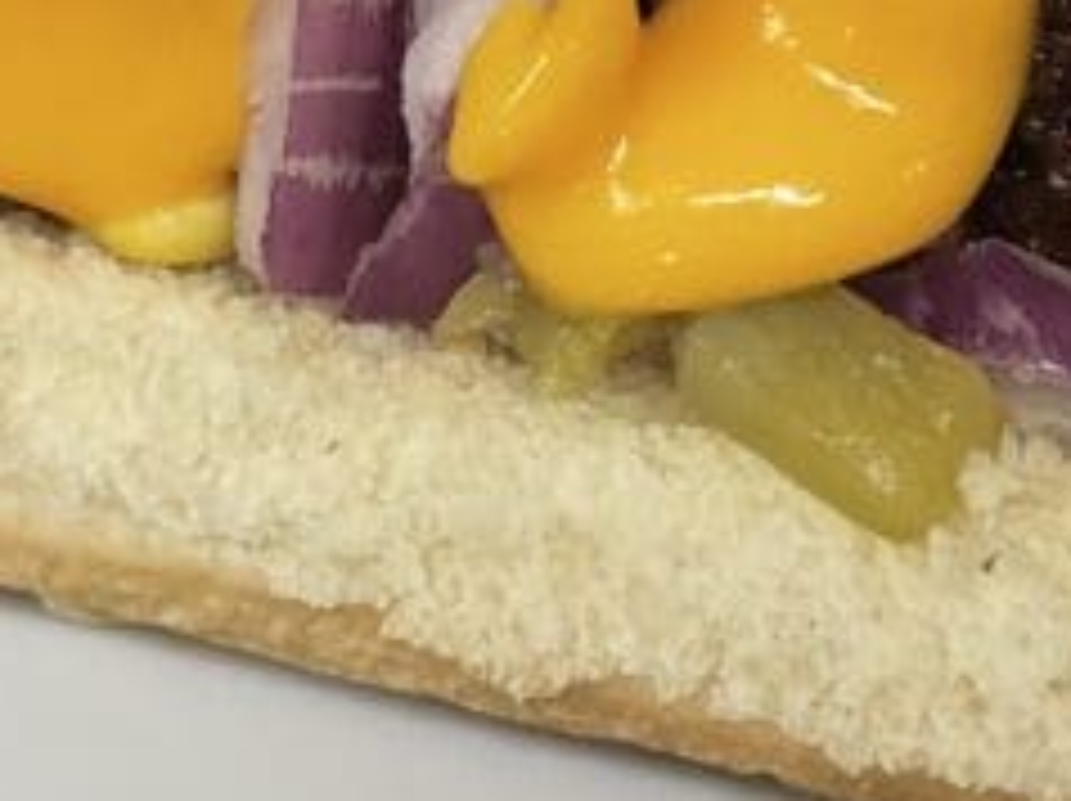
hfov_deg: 15.6
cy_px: -225
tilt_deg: -50.6
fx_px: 3864
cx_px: 162
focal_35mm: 125
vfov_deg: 11.5
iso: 40
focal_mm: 3
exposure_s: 1/60
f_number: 1.8
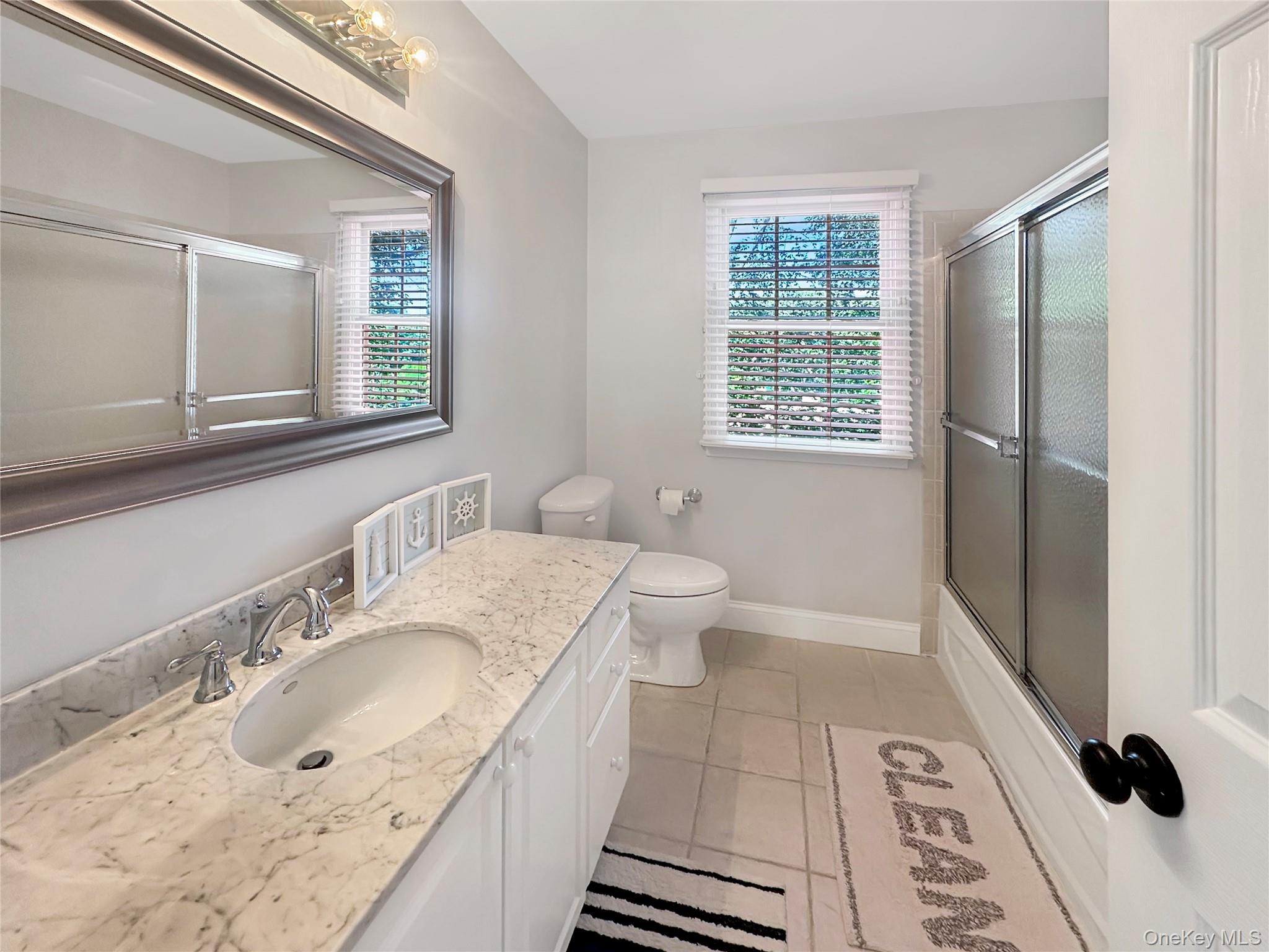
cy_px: 476
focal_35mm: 14
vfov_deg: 85.7
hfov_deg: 102.1
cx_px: 634
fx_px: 513
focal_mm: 2.22
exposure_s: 1/120
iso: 160
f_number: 2.2
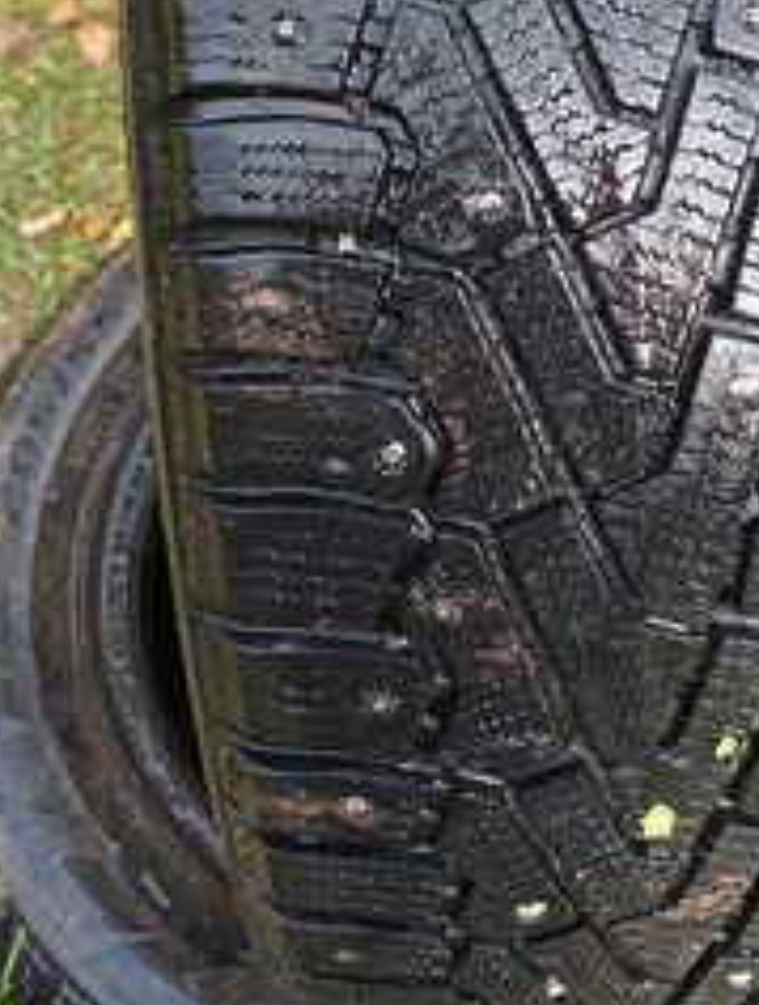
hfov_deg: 24.4
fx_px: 1717
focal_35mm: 59
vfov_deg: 31.6
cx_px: 630
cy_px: 178
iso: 100
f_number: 1.8
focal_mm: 4.26
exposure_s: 1/50
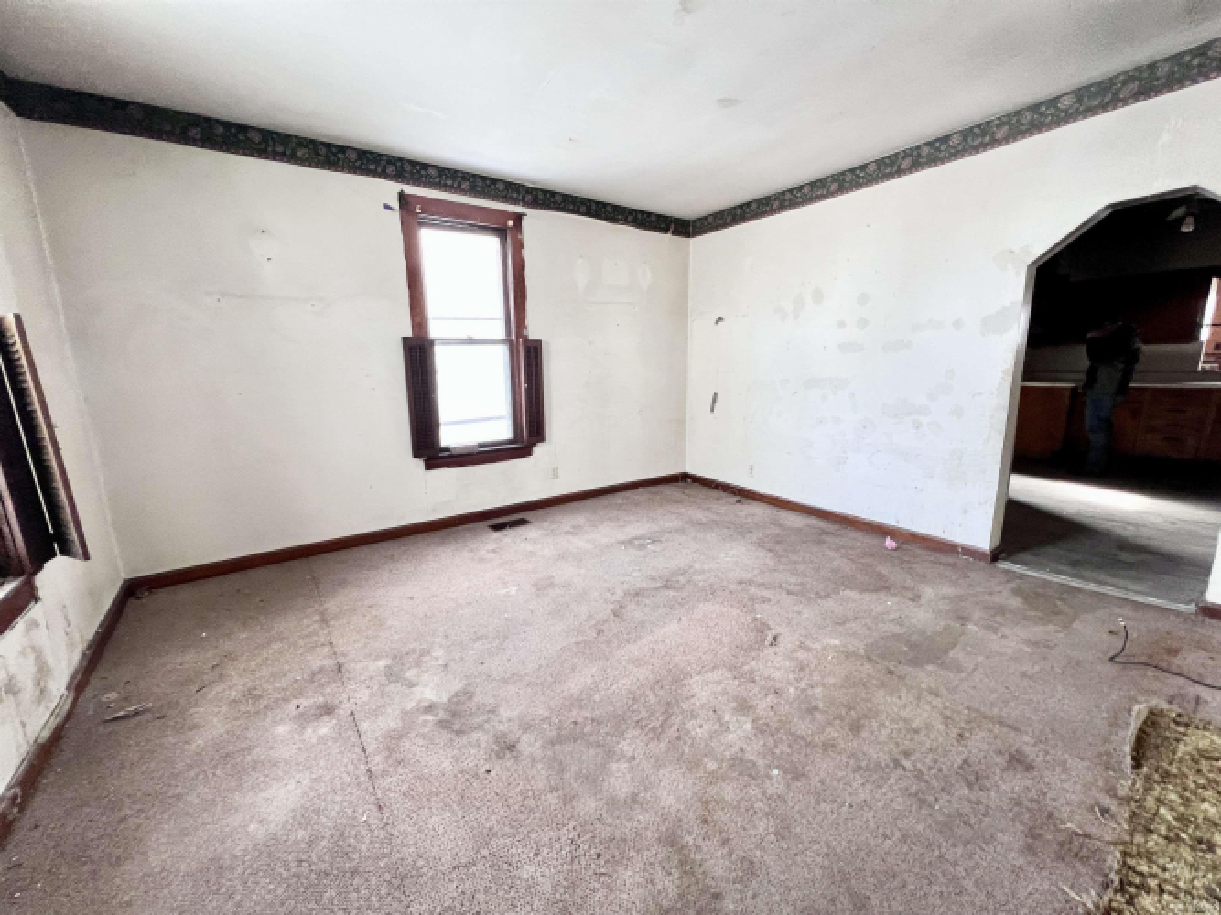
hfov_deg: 106.2
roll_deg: +0.4
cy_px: 458
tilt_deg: -12.3
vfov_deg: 89.9
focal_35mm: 13
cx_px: 610
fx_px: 458
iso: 250
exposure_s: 1/99
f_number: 1.8
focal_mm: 1.57
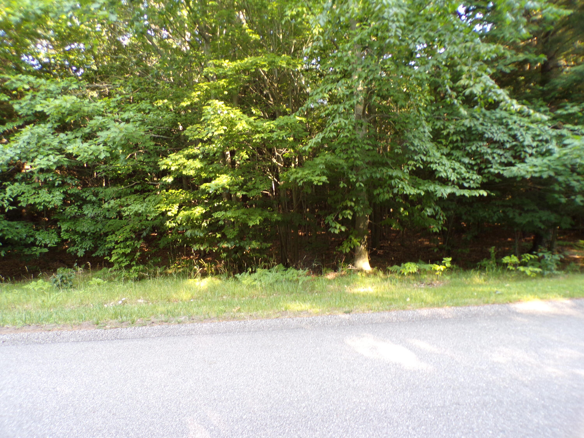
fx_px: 405
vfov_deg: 56.8
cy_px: 219
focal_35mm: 24
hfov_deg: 71.6
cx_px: 292
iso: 113
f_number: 3
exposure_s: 1/34
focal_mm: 4.3
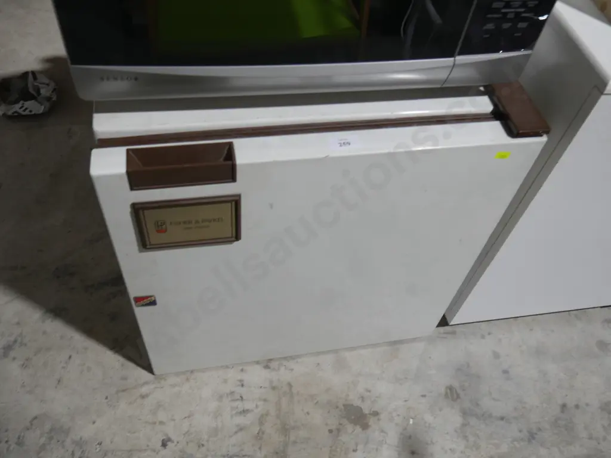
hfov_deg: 56.8
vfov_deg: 44.2
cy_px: 229
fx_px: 565
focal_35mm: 32
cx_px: 306
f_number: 3.6
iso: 200
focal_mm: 16
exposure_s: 1/60
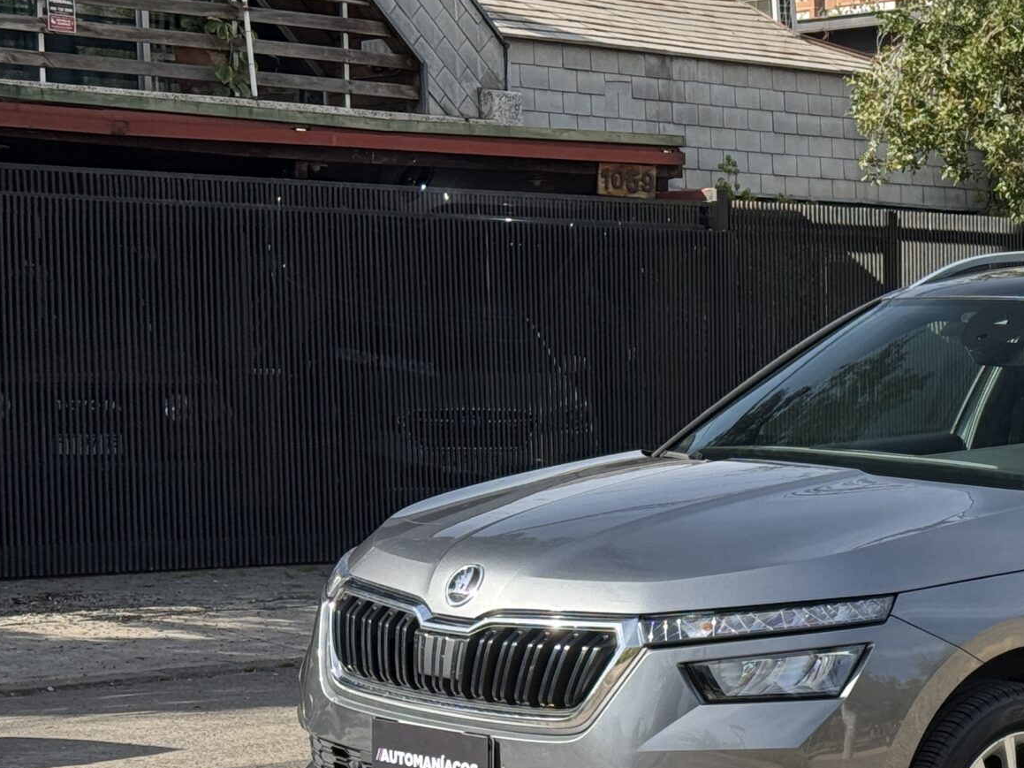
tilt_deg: -2.9
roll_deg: +0.8
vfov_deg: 13.9
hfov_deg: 18.0
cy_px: 597
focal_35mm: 106
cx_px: 1063
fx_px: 3135
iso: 64
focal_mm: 6.76
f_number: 1.78
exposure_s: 1/747
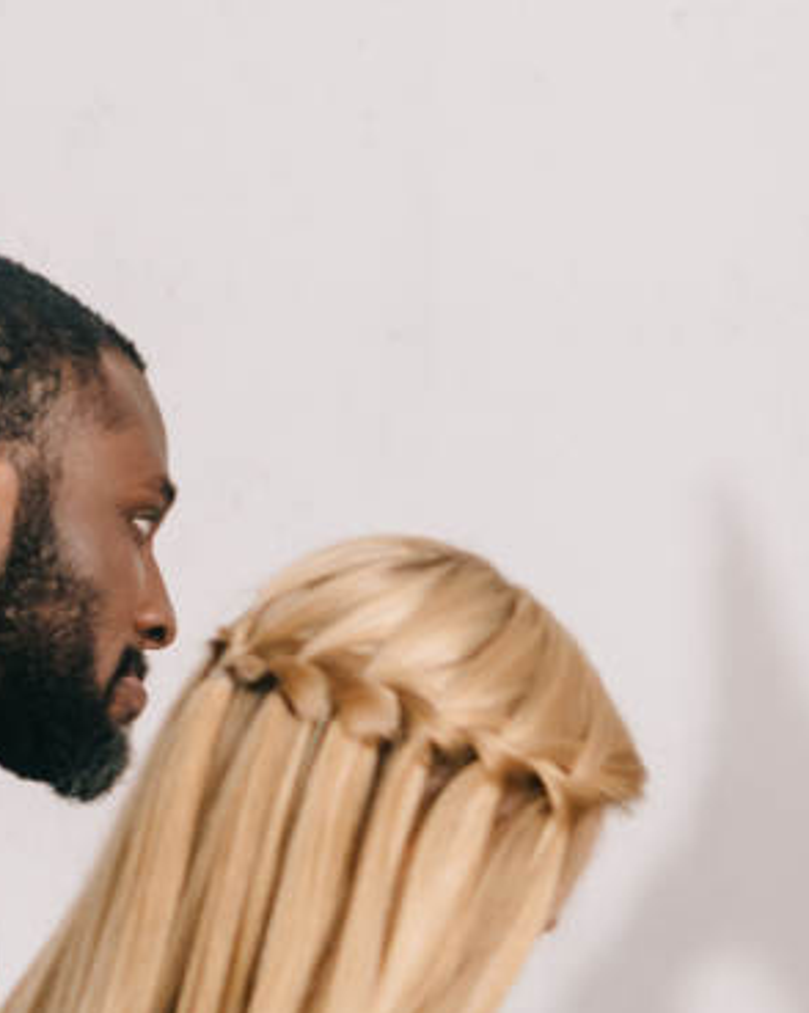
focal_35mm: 245
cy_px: 1515
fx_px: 7339
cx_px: 1921
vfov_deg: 7.7
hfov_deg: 6.1
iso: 400
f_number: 3.5
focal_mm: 50
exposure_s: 1/200
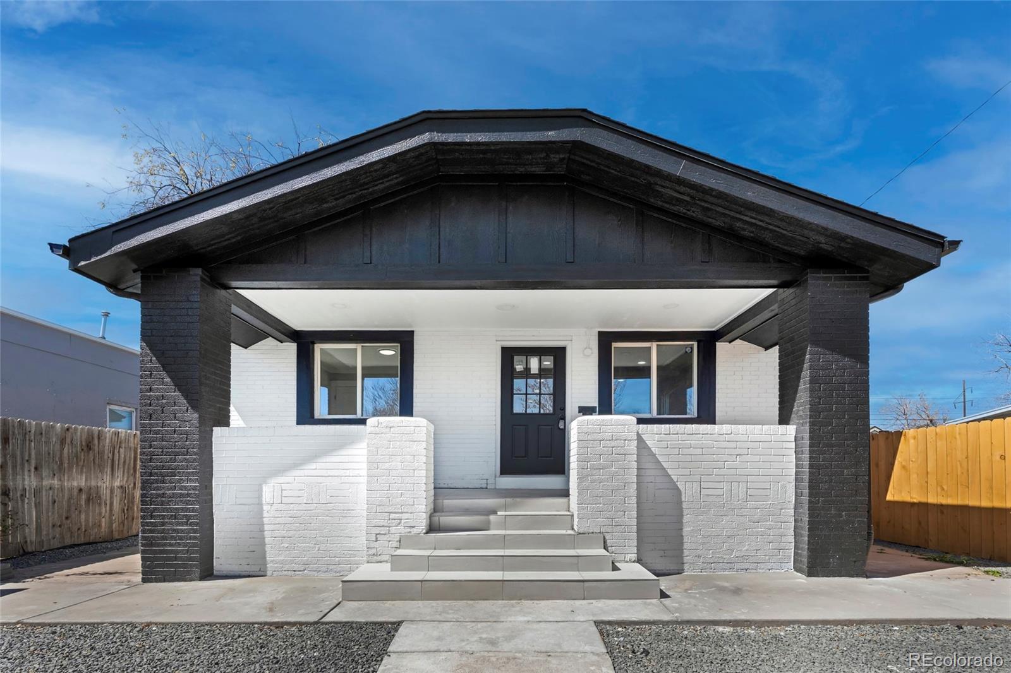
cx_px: 506
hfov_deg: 96.7
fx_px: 449
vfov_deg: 73.7
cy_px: 336
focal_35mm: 16
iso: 500
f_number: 8
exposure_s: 1/400
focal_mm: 16
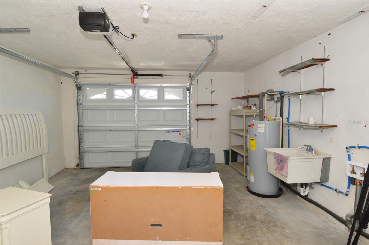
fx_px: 184
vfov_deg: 67.3
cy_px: 122
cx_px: 184
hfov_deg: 90.1
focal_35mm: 18
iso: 800
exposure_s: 1/60
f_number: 10
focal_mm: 12
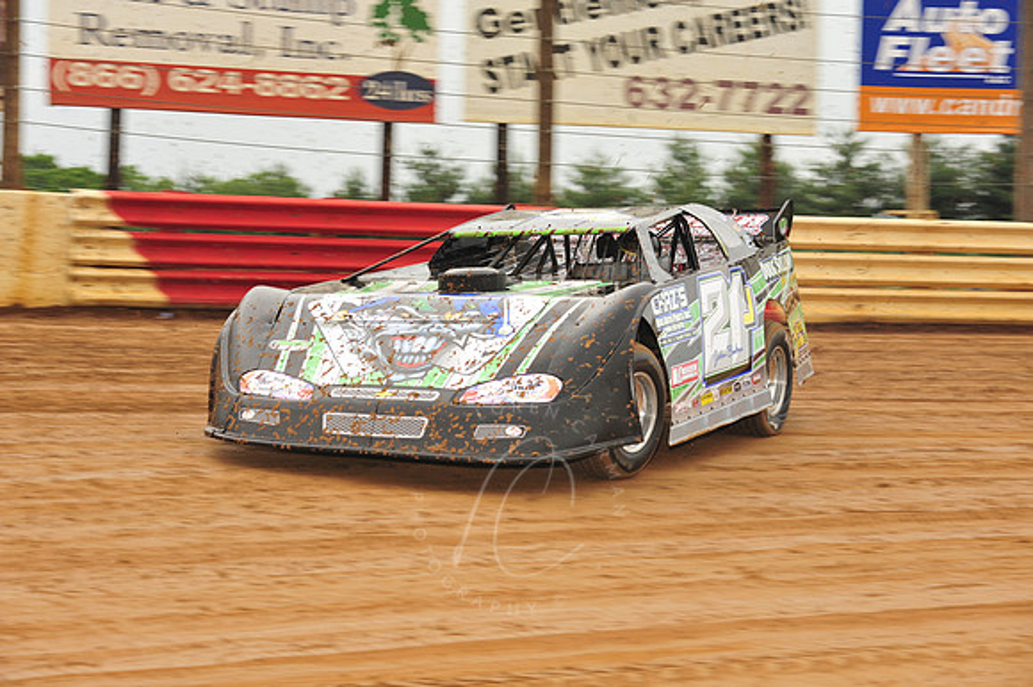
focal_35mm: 105
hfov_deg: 19.5
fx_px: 3011
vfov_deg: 13.0
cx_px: 516
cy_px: 344
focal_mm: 105
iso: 640
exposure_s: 1/320
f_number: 7.1
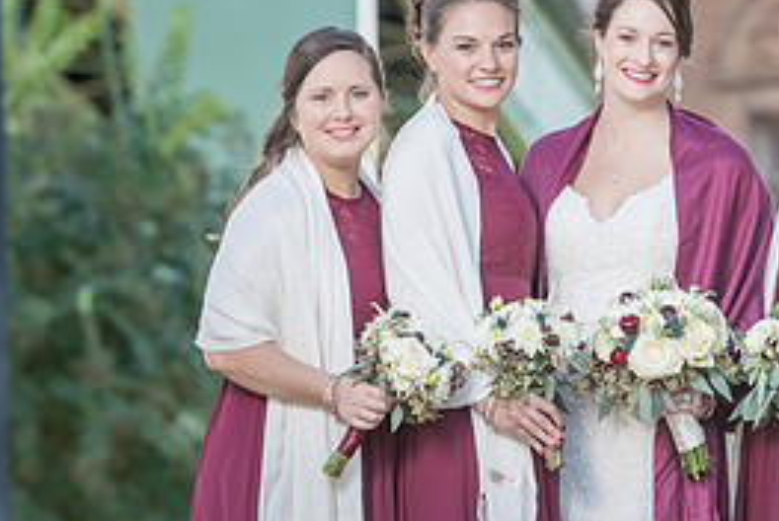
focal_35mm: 507
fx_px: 10983
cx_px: 684
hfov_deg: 4.1
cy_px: 410
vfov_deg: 2.7
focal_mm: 200
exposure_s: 1/200
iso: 640
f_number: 5.6
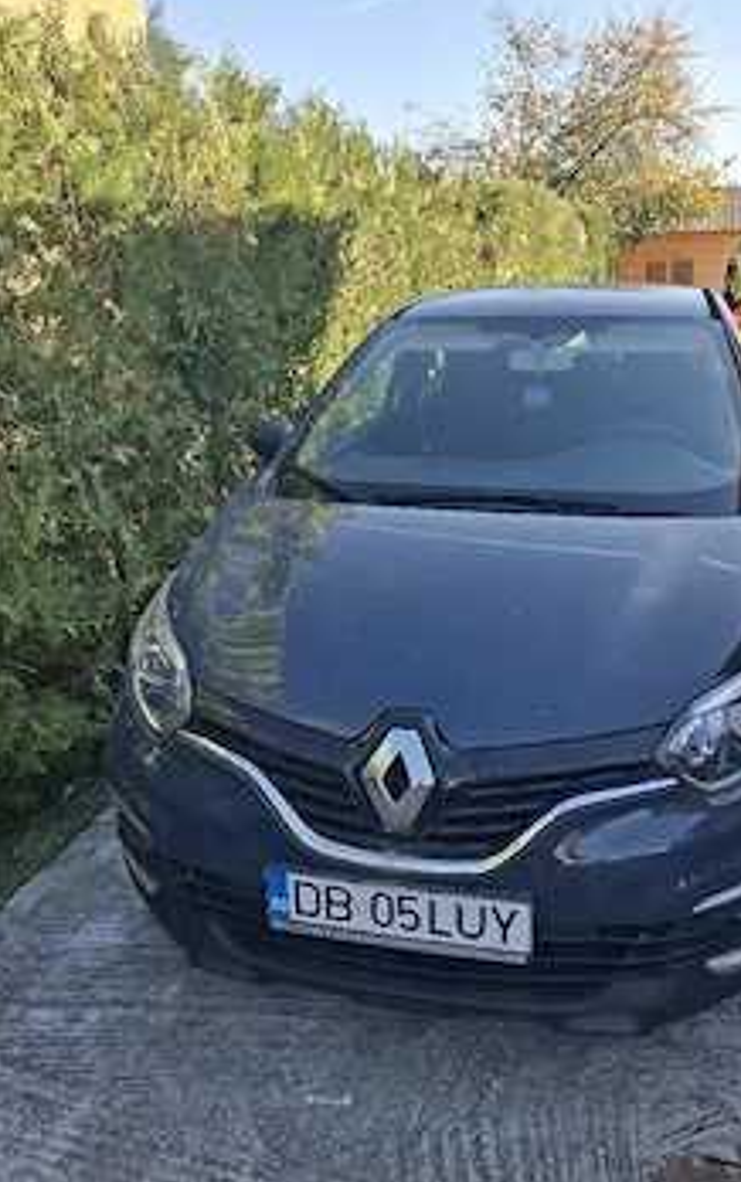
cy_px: 588
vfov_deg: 66.4
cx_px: 496
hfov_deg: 43.9
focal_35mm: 28
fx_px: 903
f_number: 1.8
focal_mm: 5.54
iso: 50
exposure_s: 1/500
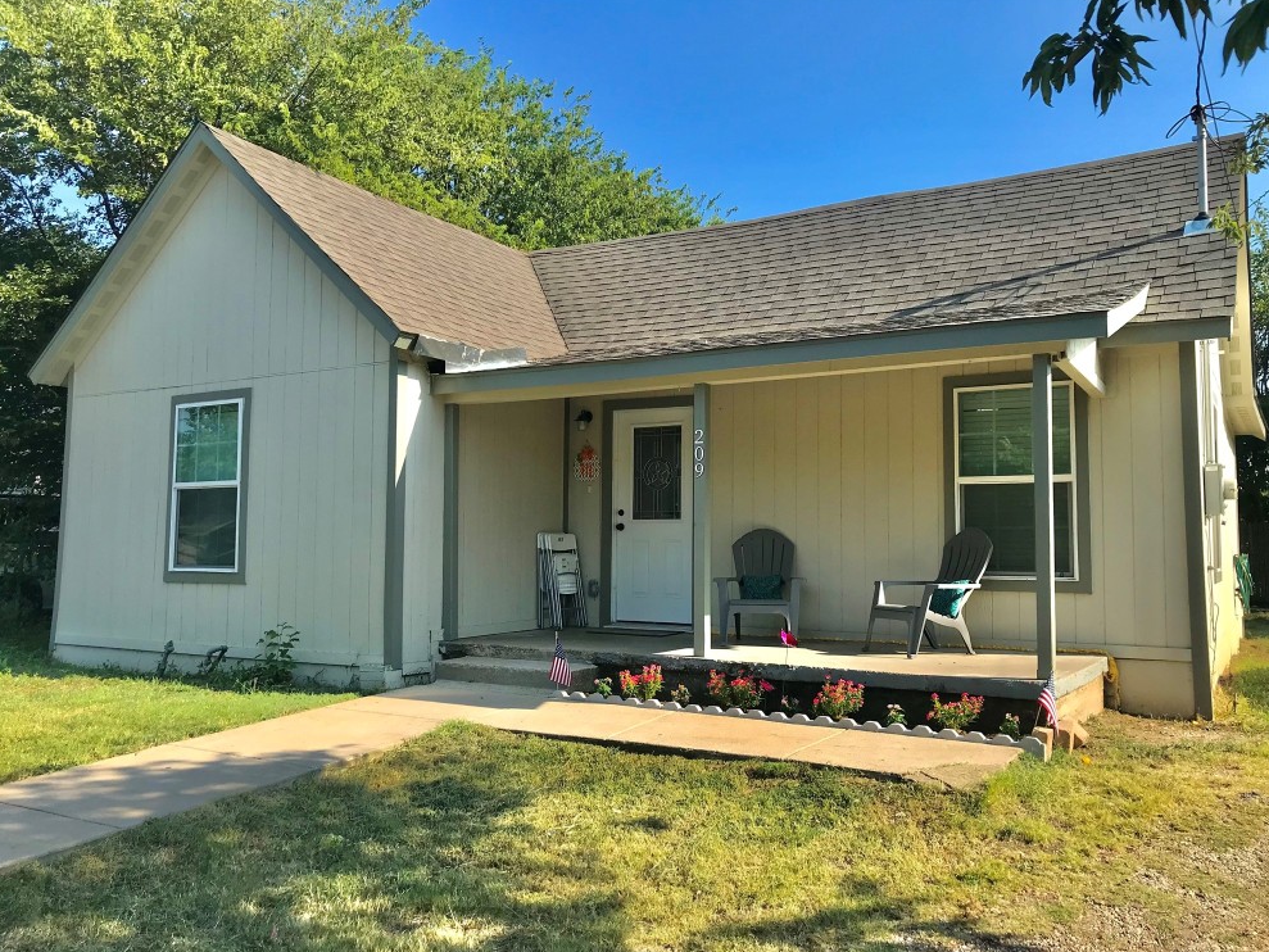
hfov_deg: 61.7
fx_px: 1063
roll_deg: -0.4
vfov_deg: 48.2
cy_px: 485
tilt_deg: +4.6
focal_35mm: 29
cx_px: 635
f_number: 1.8
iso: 20
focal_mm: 3.99
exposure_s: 1/1140
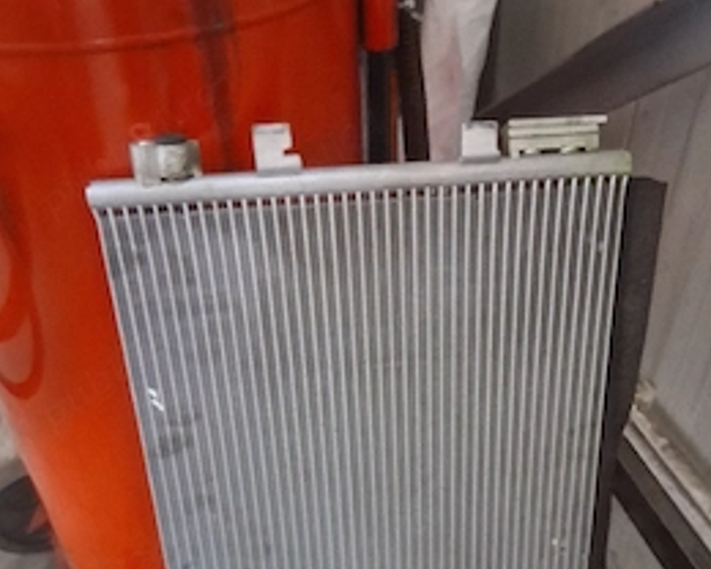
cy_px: 394
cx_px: 397
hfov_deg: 46.8
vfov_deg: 37.7
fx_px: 821
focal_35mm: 39
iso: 1250
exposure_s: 1/17
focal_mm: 3.98
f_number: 1.8
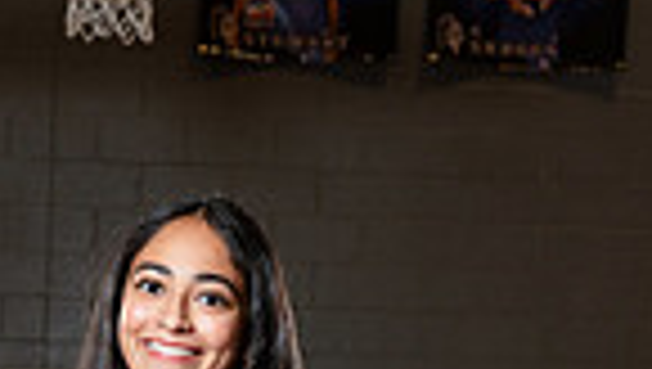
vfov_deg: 7.7
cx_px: 126
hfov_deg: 14.6
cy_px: 914
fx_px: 2527
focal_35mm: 146
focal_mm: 45
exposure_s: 1/250
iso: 400
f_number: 5.6
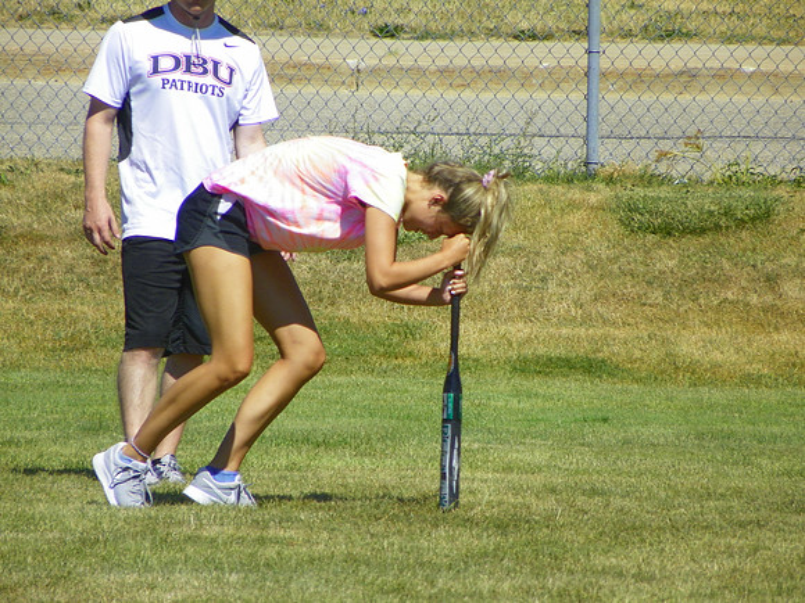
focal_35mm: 676
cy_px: 302
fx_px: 15720
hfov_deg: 2.9
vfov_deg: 2.2
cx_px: 402
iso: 64
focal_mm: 119.6
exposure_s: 1/500
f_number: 5
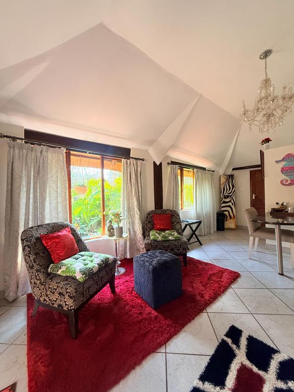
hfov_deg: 85.7
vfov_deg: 102.1
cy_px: 196
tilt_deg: +0.6
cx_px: 147
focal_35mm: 14
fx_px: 159
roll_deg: +1.4
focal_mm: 2.22
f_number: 2.2
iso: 200
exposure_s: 1/99
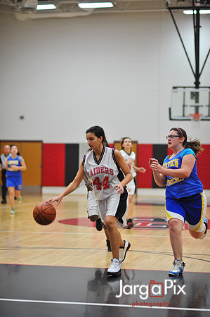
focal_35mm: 85
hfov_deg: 16.0
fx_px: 745
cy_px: 158
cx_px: 105
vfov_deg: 23.9
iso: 1100
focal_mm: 85
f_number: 2
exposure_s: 1/500
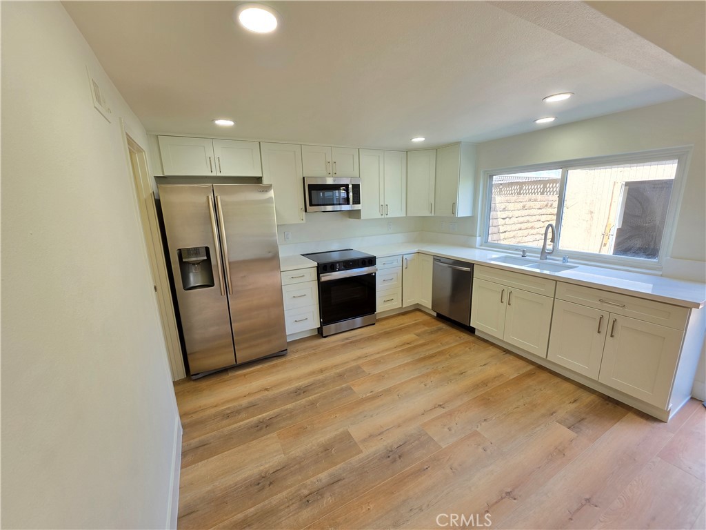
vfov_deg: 89.9
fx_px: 265
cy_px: 265
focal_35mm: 13
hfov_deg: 106.2
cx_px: 353
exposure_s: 1/120
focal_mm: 2.2
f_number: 1.9
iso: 40
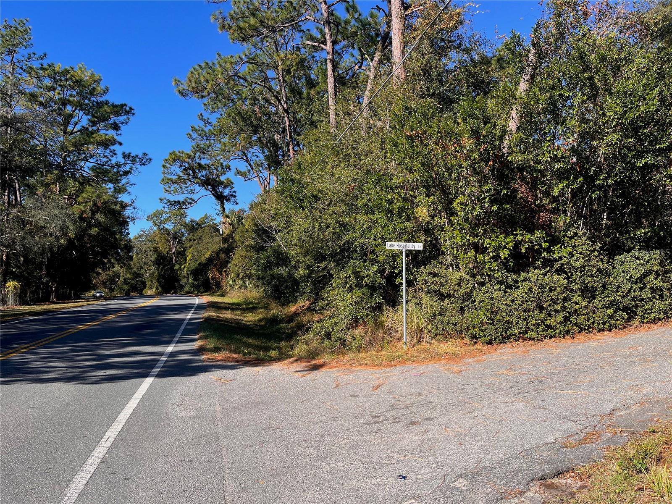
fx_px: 505
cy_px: 252
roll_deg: -1.4
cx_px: 336
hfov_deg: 67.3
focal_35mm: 26
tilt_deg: +3.2
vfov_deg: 53.1
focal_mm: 5.1
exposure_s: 1/1802
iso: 50
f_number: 1.6
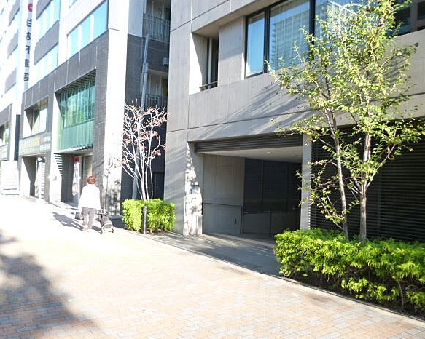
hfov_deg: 58.7
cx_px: 199
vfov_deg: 48.5
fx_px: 377
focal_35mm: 30
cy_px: 170
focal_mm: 5
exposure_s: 1/125
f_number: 3.1
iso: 160
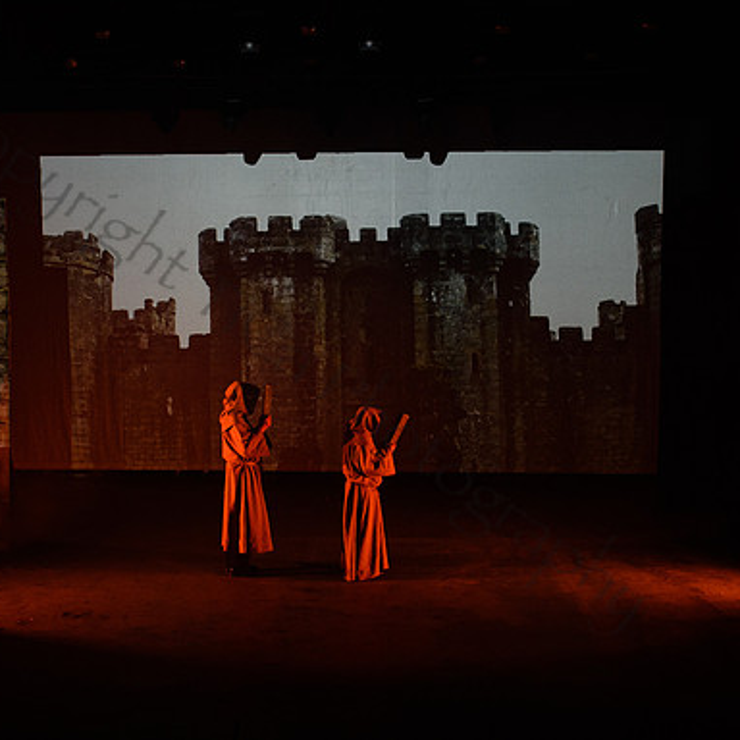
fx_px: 1064
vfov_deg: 38.3
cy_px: 362
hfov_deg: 38.3
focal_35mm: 44
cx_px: 335
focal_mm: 24
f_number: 3.5
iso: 1250
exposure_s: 1/60
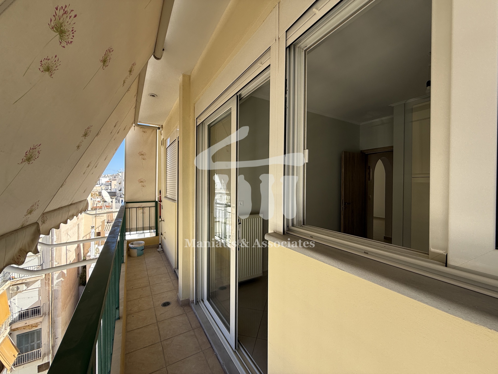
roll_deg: -0.7
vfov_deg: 85.7
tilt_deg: -0.1
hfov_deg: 102.1
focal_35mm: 14
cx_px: 249
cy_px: 187
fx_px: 201
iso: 50
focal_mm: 2.22
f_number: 2.2
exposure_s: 1/596
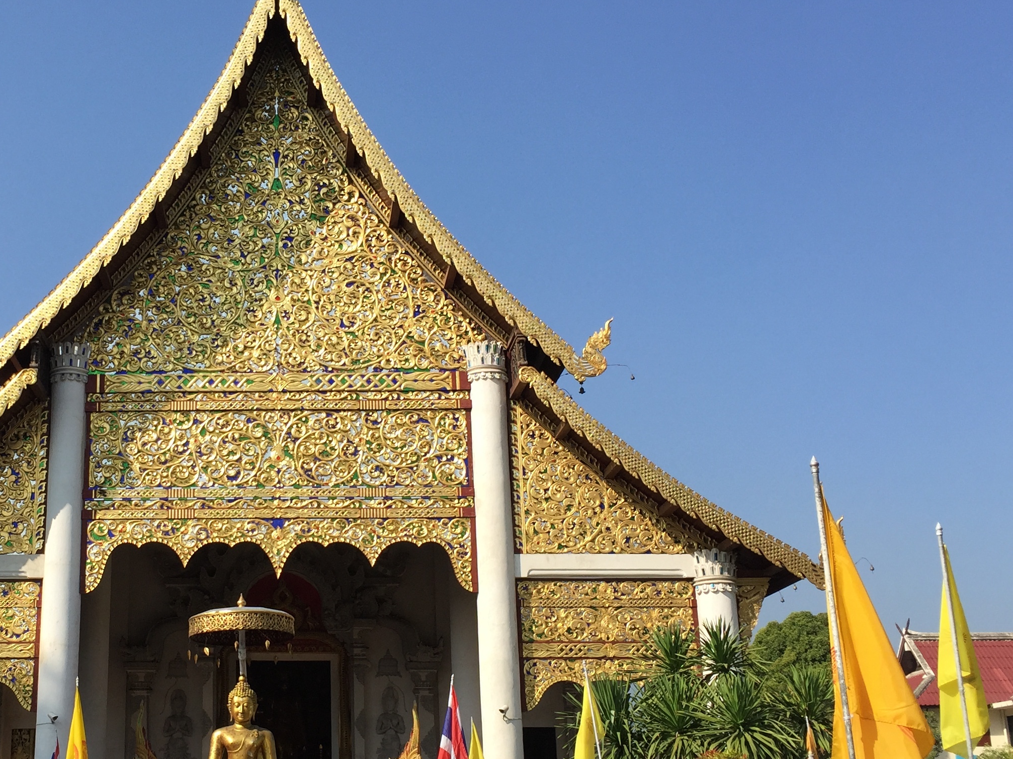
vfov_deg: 30.8
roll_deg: -0.6
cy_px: 452
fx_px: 1375
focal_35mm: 47
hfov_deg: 39.6
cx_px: 278
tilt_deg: +14.9
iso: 32
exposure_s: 1/1799
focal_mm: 4.15
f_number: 2.2
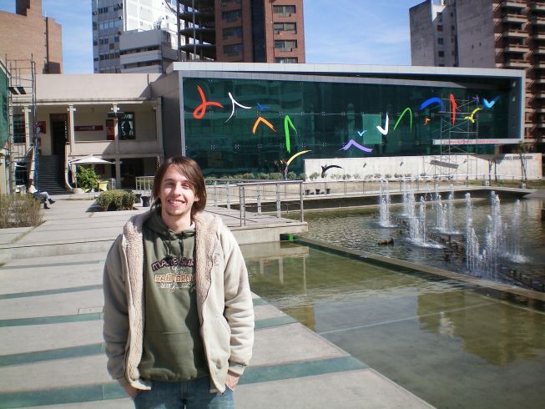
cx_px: 272
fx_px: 598
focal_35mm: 38
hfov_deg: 49.0
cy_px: 204
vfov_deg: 37.7
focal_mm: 6.3
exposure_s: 1/500
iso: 64
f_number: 4.6
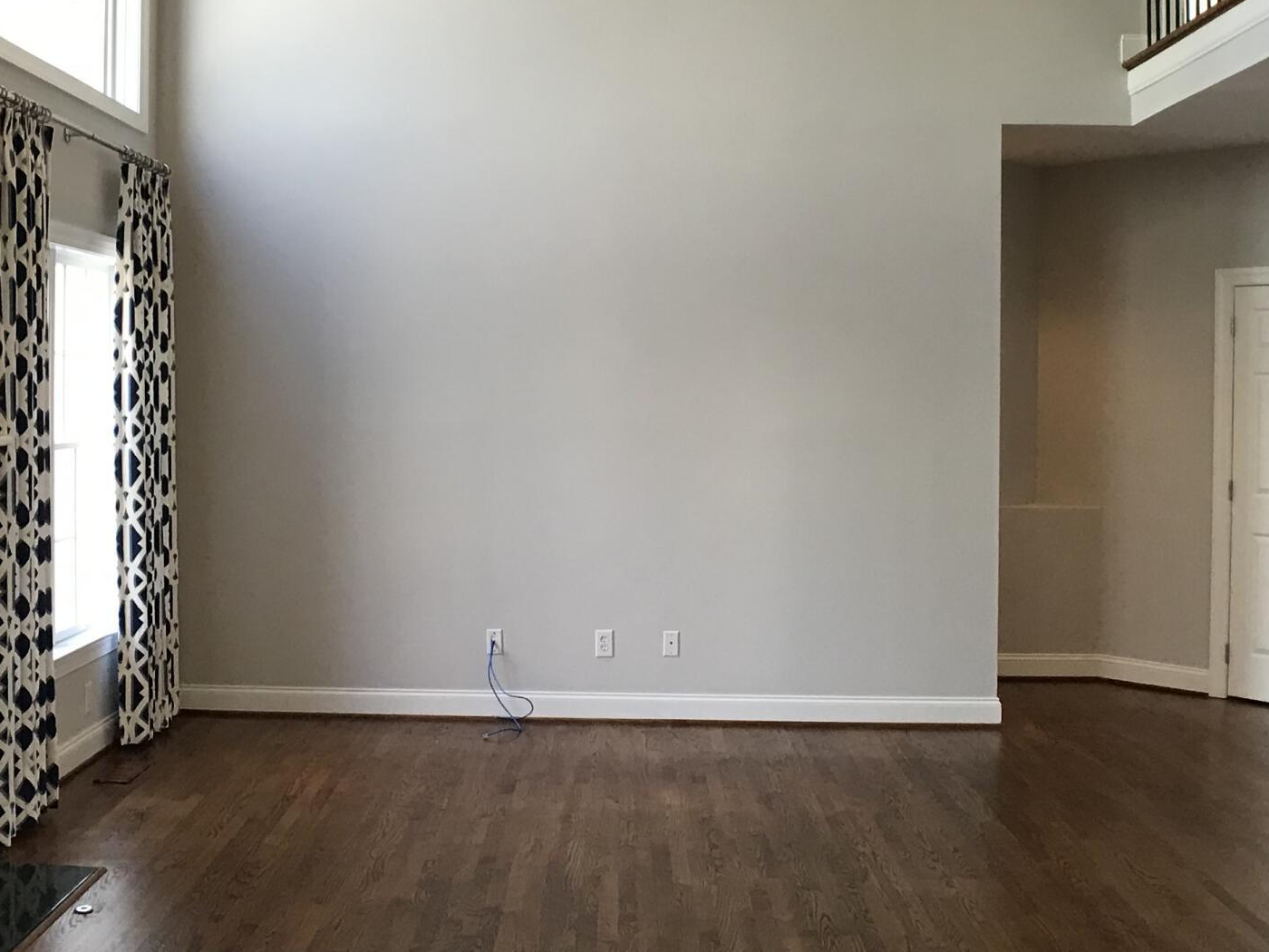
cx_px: 567
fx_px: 2200
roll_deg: -0.4
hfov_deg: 32.2
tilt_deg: -1.1
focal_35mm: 60
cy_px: 437
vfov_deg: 24.4
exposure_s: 1/30
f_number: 1.8
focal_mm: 3.99
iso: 32
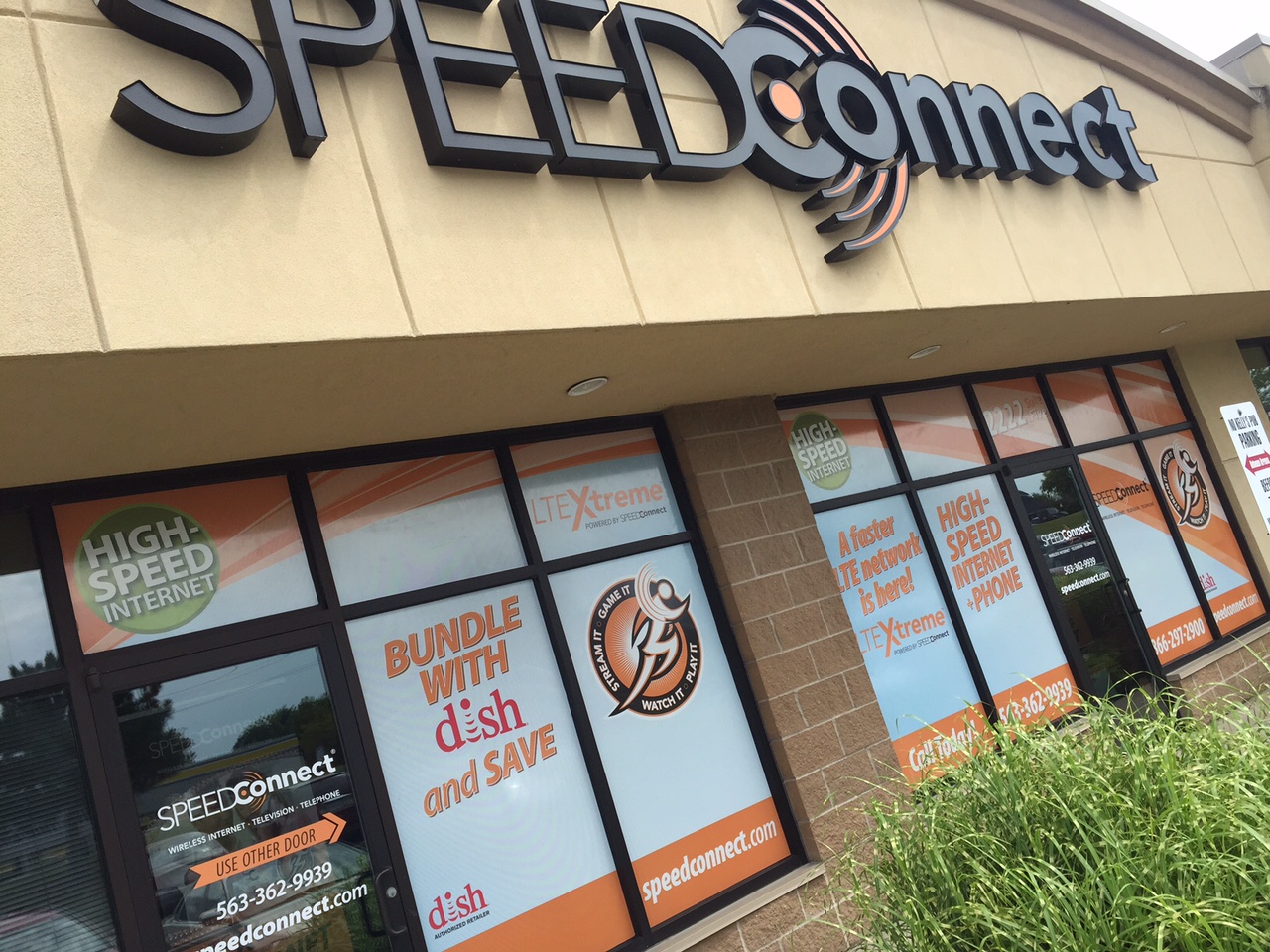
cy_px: 476
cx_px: 635
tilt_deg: +9.5
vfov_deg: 48.2
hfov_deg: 61.7
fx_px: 1064
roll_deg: +16.1
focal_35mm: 29
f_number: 2.2
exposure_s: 1/1163
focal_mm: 4.15
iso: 32
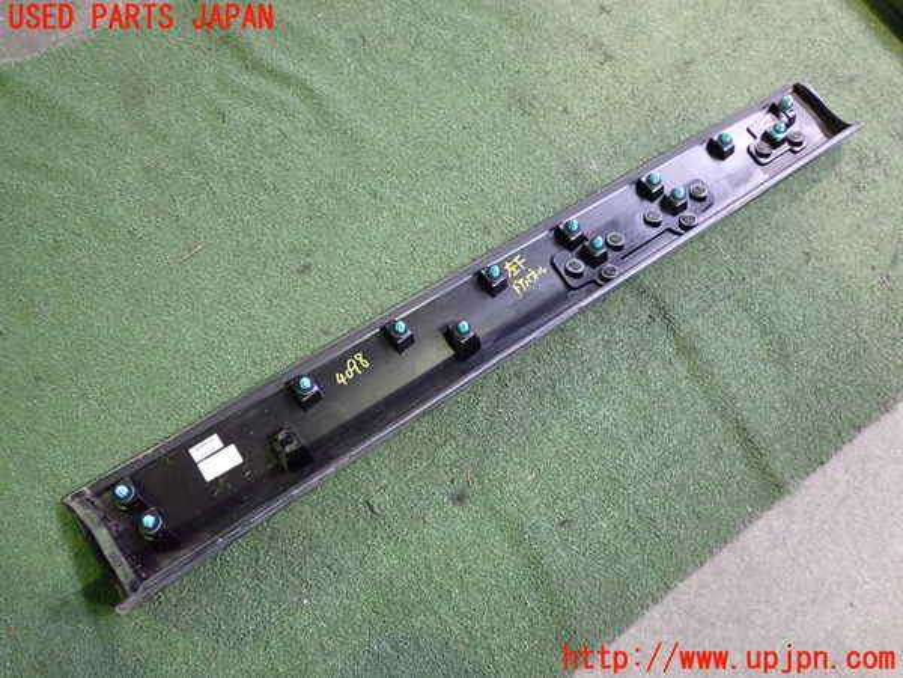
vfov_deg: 46.8
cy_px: 339
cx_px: 452
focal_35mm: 30
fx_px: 783
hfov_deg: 60.0
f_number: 2.3
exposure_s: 1/30
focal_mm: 5.4
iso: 500
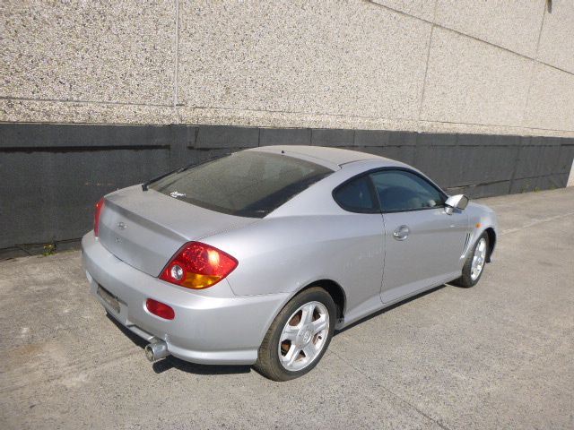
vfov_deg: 54.9
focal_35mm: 25
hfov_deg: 69.4
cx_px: 287
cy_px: 215
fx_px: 415
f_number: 3.9
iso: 100
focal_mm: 4.5
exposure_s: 1/800
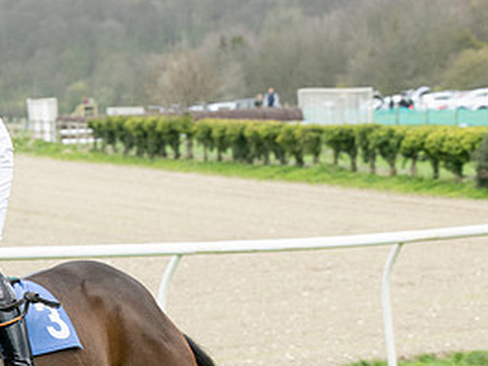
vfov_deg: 6.3
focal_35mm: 234
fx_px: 3299
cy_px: 412
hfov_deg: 8.4
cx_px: -115
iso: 400
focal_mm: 73
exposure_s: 1/640
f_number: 5
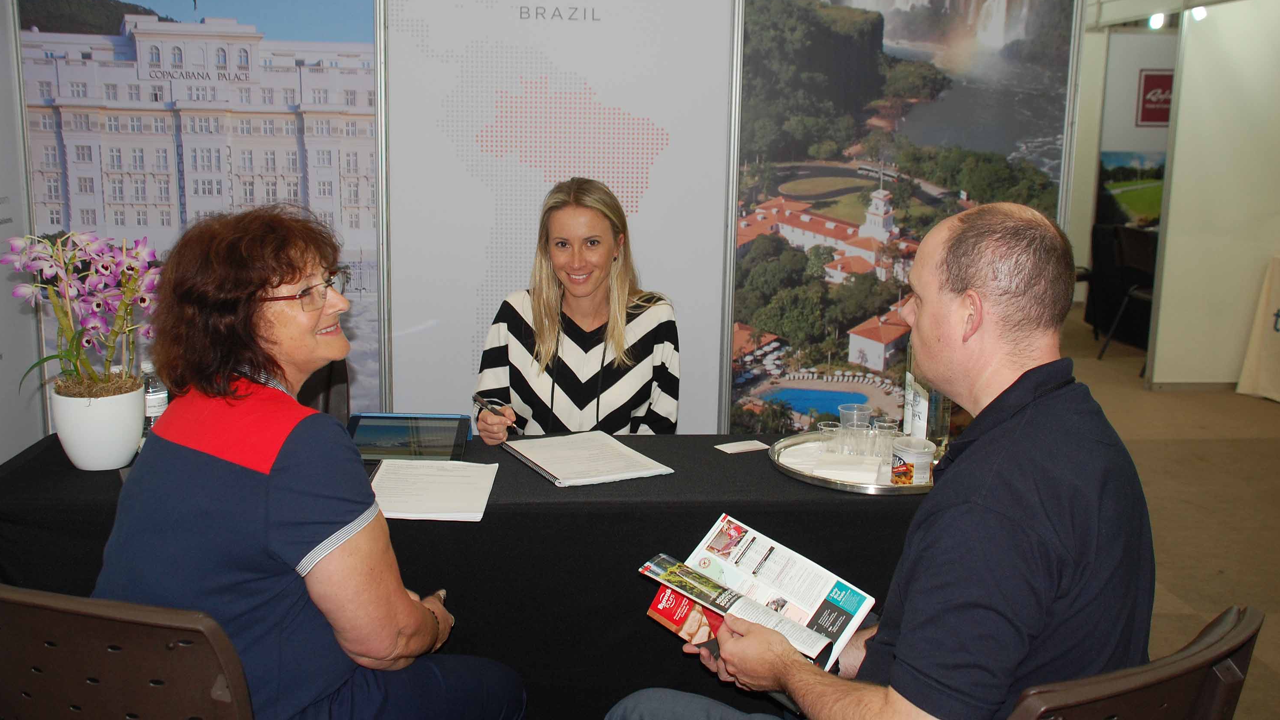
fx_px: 1188
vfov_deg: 33.7
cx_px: 633
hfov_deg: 56.6
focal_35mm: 35
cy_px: 344
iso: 400
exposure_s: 1/60
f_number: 3.8
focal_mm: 22
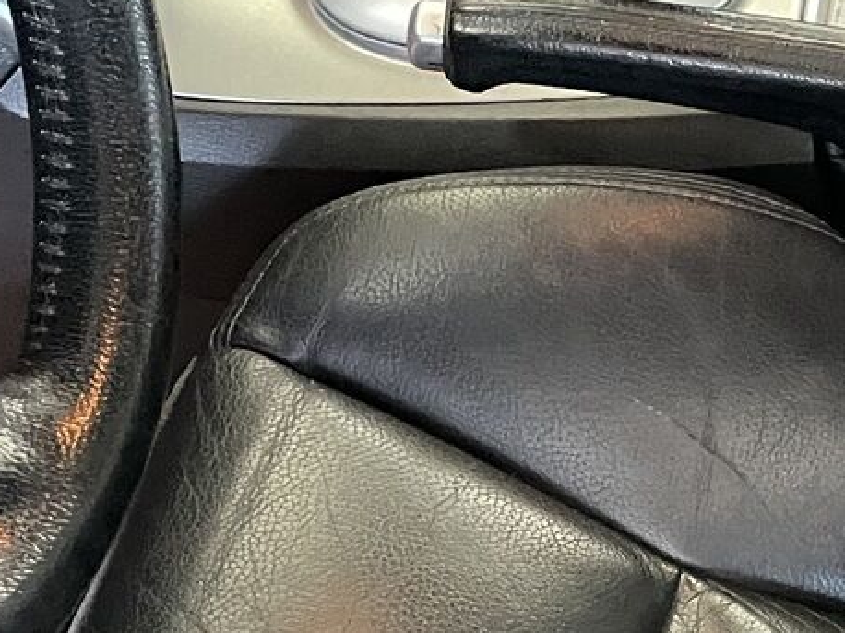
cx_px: 1372
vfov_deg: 14.4
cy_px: 890
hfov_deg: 17.5
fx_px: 2367
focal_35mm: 97
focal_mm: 4.2
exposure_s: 1/30
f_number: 1.6
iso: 800
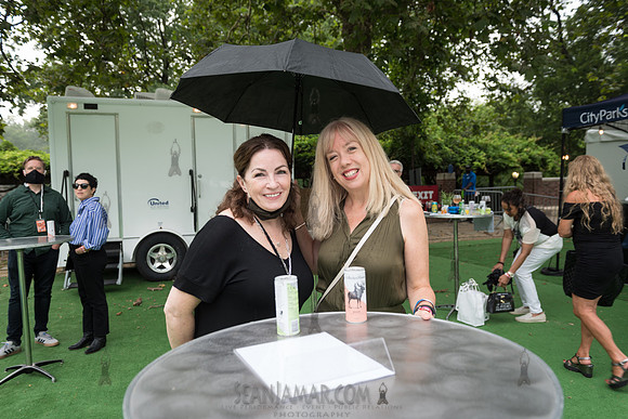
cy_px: 210
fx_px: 471
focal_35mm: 27
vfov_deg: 48.0
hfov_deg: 67.4
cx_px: 314
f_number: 4
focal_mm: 27
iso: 160
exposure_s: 1/125
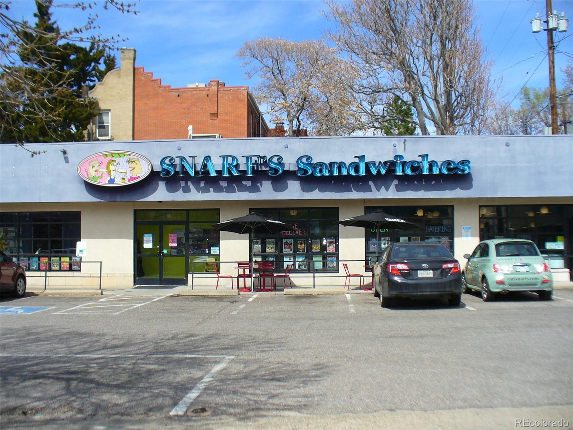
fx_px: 612
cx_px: 286
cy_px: 215
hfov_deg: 50.1
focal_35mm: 37
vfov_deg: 38.7
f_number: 5.6
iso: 80
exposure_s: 1/320
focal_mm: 6.1
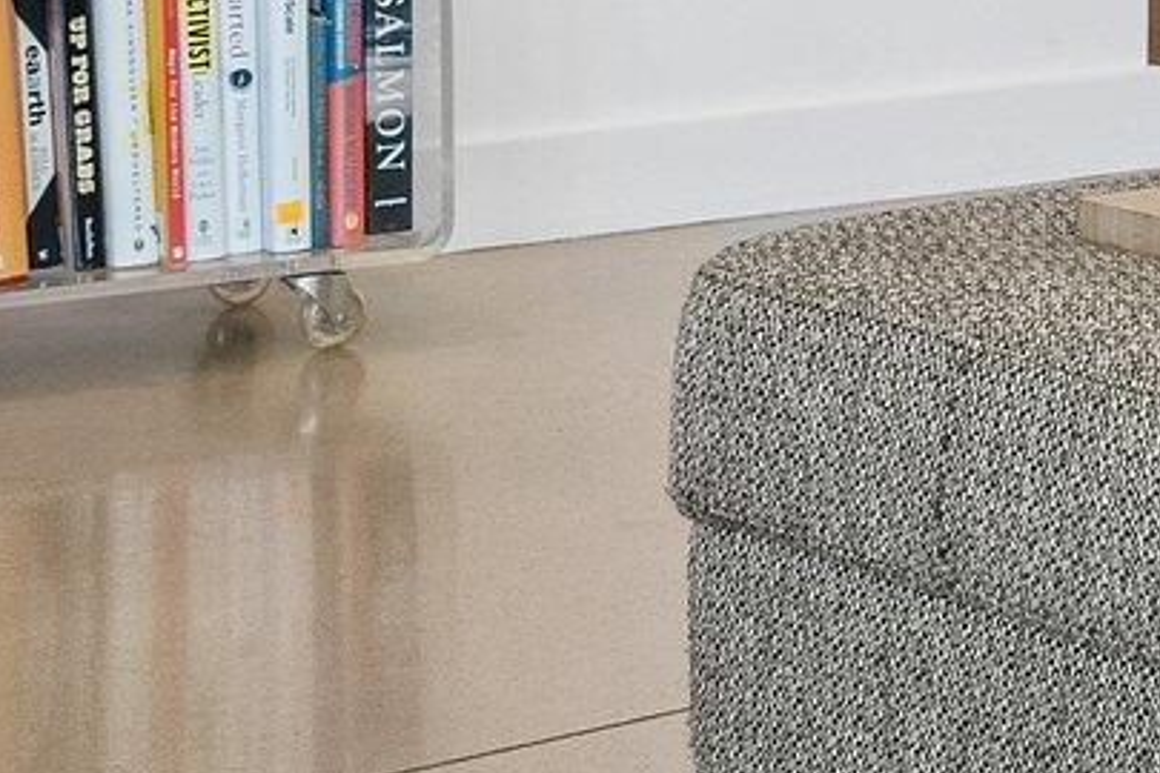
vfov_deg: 7.4
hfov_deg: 10.5
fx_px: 5703
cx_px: 2443
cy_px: -935
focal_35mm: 177
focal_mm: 35
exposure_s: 1/2
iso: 160
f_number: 9
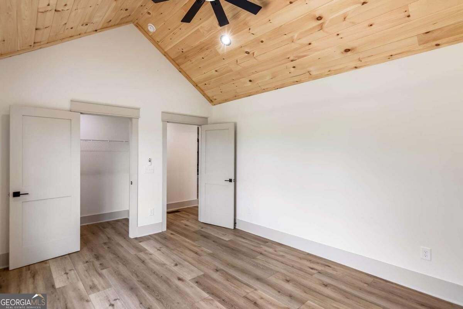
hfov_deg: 95.0
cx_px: 232
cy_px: 154
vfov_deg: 72.1
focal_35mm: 16
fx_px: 212
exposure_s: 1/100
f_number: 5
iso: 400
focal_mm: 11
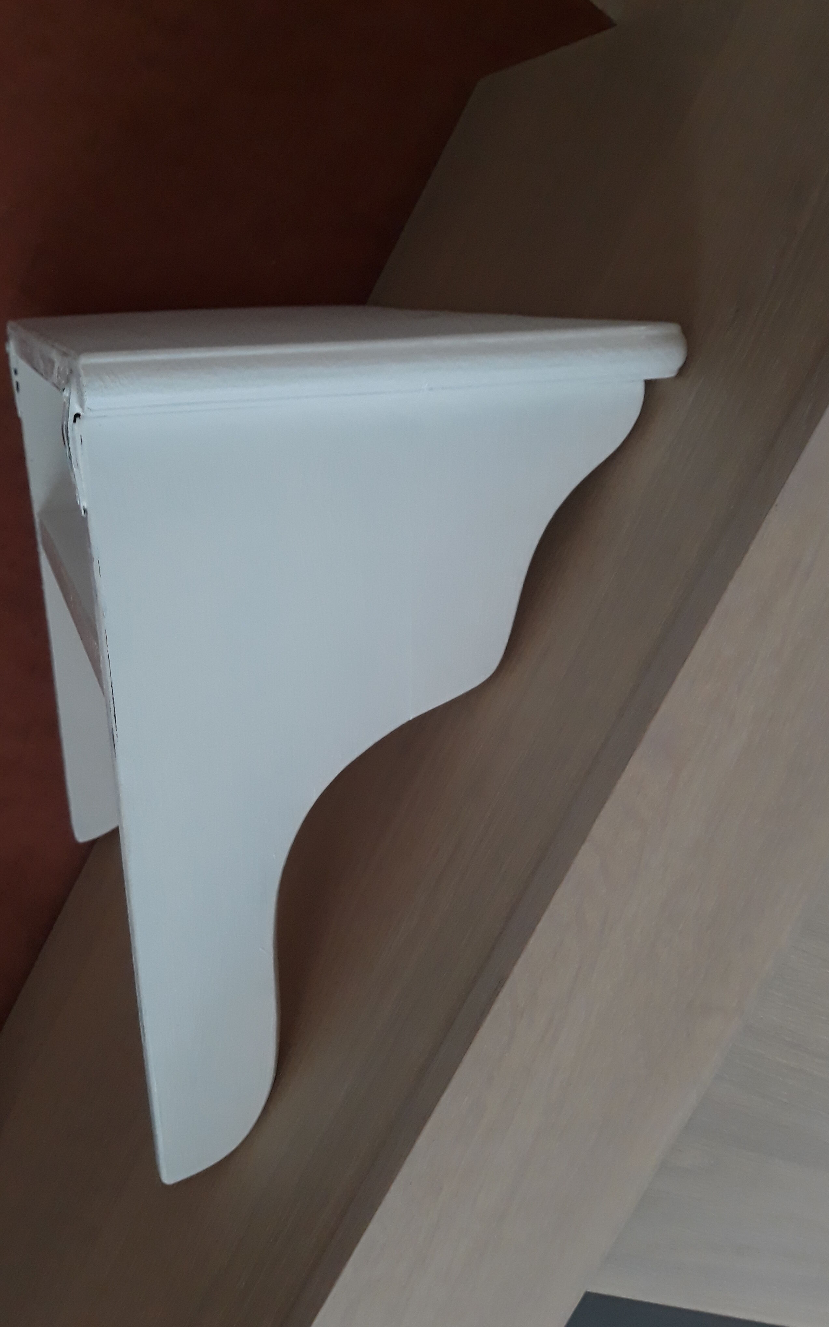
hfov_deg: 43.0
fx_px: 1048
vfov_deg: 64.6
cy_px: 665
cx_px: 353
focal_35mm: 29
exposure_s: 1/33
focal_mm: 3.71
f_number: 1.7
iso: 200
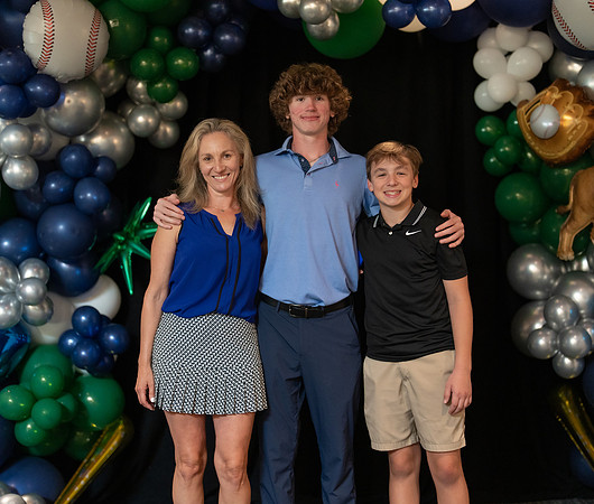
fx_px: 1053
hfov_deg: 31.5
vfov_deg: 26.9
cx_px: 299
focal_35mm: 58
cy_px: 252
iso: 1600
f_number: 1.2
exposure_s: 1/320
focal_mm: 50
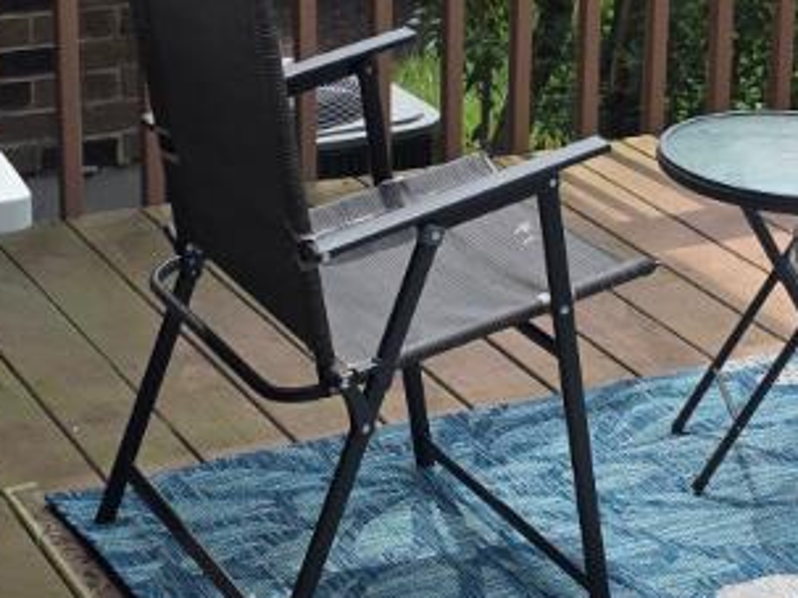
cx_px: 461
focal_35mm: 114
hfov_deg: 17.3
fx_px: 2627
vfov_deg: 13.0
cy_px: 173
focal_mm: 6.3
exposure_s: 1/4057
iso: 80
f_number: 1.7
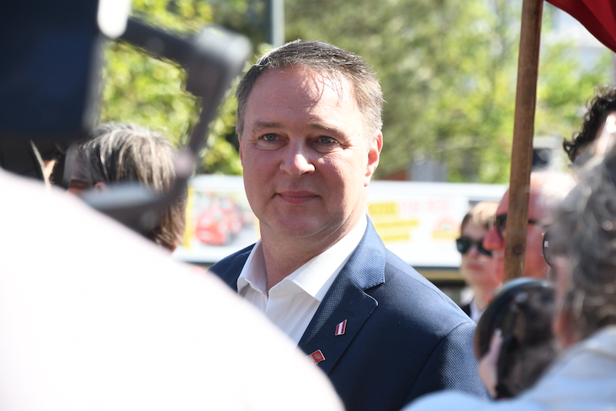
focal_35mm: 165
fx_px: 2823
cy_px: 206
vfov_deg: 8.3
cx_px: 308
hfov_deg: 12.5
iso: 900
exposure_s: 1/1000
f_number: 8
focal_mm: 110
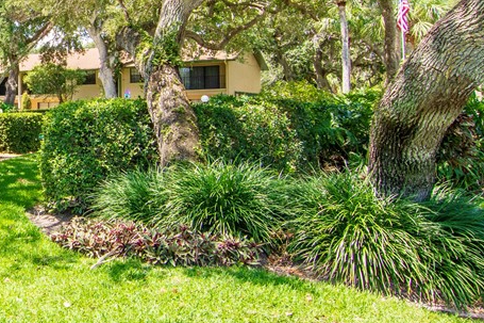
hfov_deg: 37.9
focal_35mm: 43
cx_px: -47
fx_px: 578
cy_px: 104
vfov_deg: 30.9
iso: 320
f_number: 8
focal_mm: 12
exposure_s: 1/250
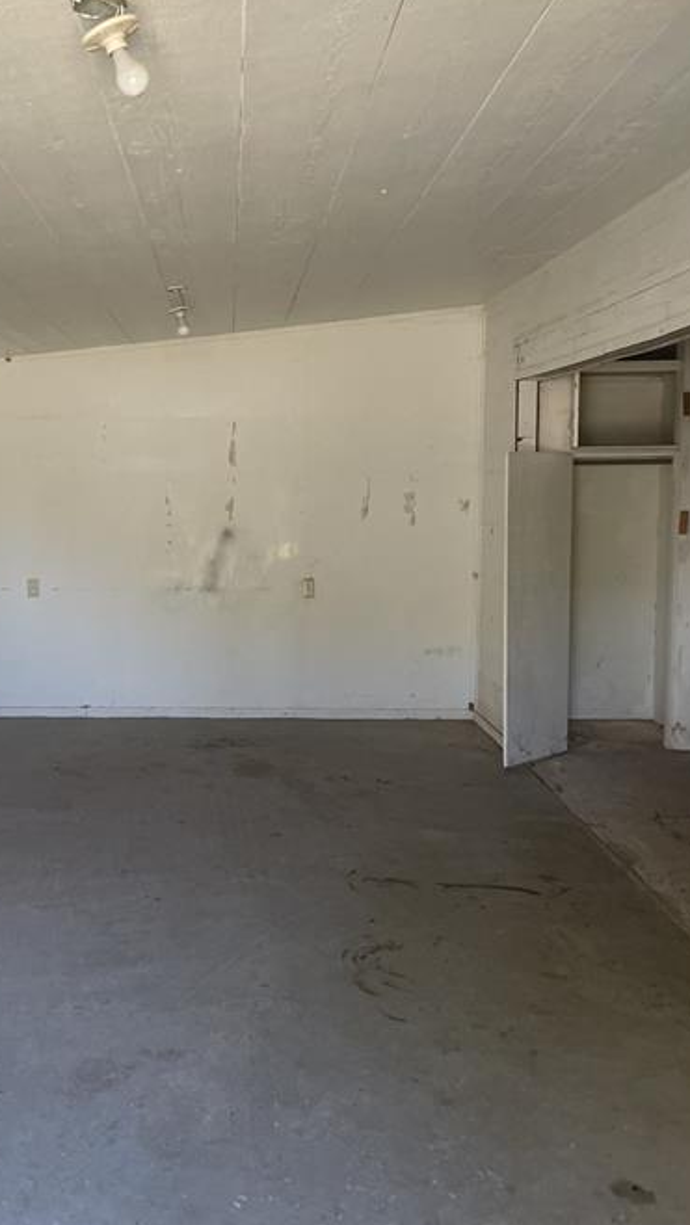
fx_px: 1073
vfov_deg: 59.3
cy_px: 541
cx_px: 210
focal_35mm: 33
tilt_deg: -4.7
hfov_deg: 35.2
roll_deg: +0.9
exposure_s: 1/121
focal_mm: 4.2
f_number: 1.6
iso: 125
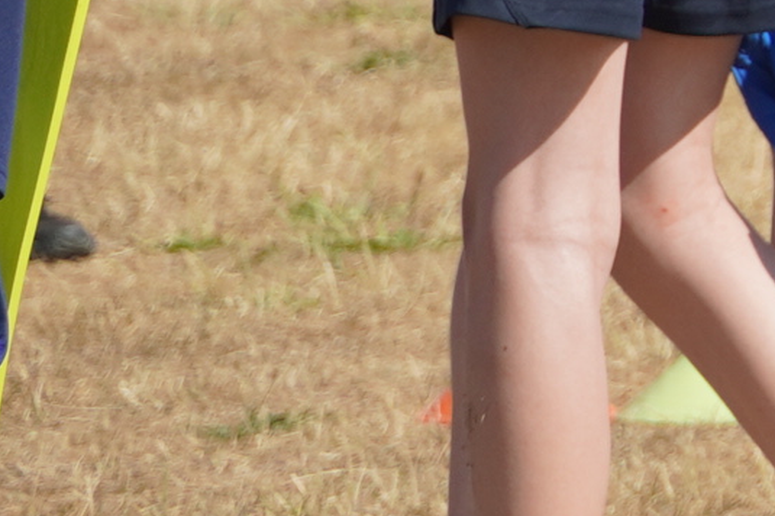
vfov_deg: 1.3
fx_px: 22693
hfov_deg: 1.9
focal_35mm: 1055
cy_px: -659
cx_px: 2106
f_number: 6.3
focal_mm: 125
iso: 100
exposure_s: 1/500
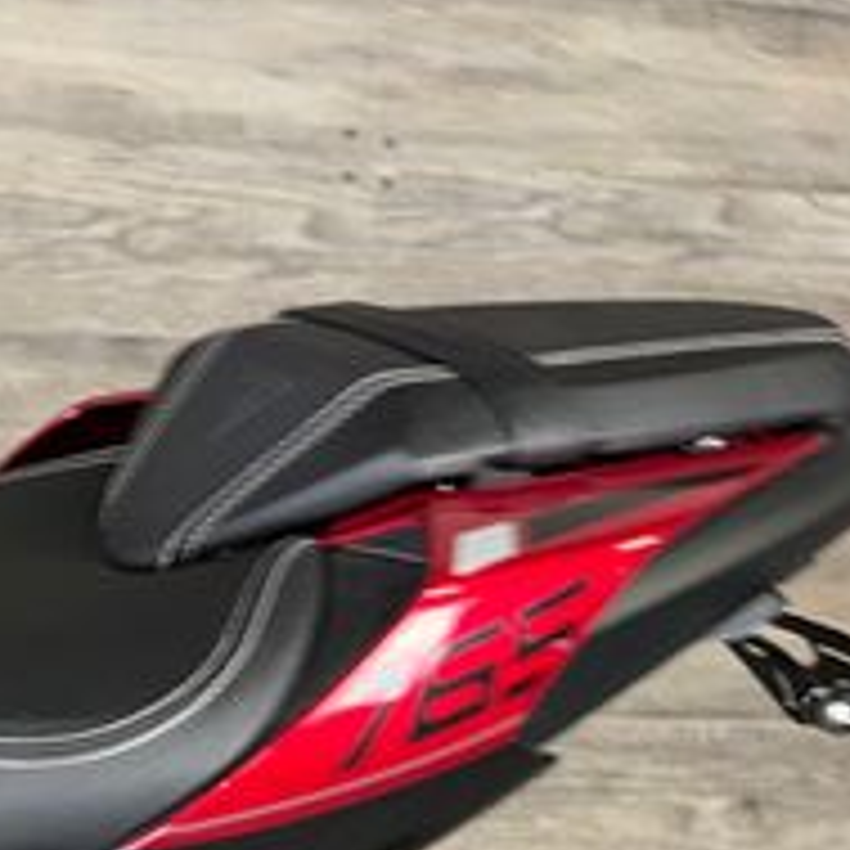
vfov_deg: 23.2
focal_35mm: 72
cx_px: -333
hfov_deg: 21.2
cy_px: 814
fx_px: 2000
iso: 64
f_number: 1.78
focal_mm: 6.76
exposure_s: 1/21
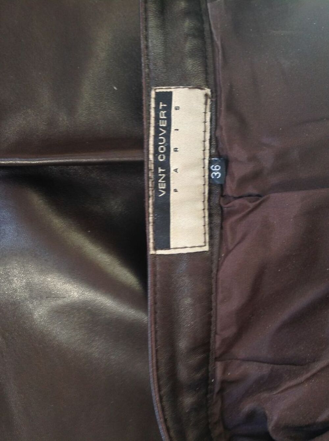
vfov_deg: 52.7
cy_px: 220
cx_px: 164
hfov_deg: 40.6
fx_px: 445
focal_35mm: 35
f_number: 2.4
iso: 64
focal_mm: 4.28
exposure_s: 1/15
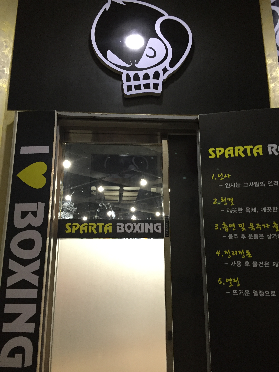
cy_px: 186
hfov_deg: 48.2
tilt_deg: +16.8
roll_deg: +0.4
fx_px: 312
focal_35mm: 29
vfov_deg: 61.7
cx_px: 140
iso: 160
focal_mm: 4.15
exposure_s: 1/30
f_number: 2.2
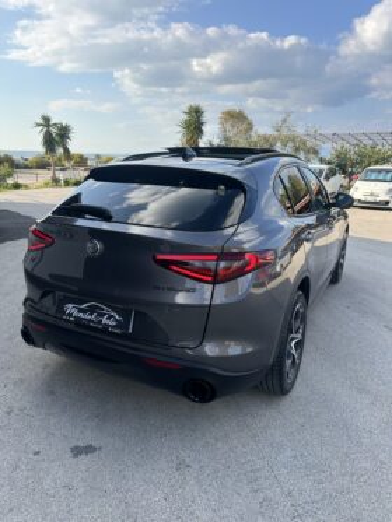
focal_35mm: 24
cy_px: 261
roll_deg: -1.5
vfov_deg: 71.6
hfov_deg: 56.8
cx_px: 196
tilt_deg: -15.0
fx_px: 362
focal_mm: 6.86
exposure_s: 1/2028
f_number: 1.78
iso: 80
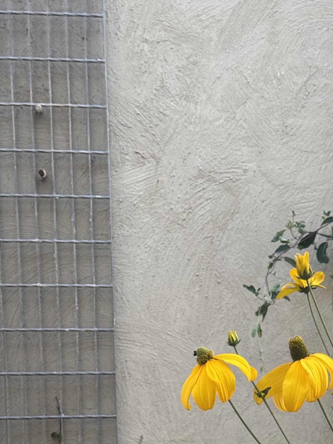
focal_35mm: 99
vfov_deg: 19.2
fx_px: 1270
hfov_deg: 14.7
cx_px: 337
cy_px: 457
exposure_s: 1/60
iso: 200
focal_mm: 6.76
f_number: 1.78
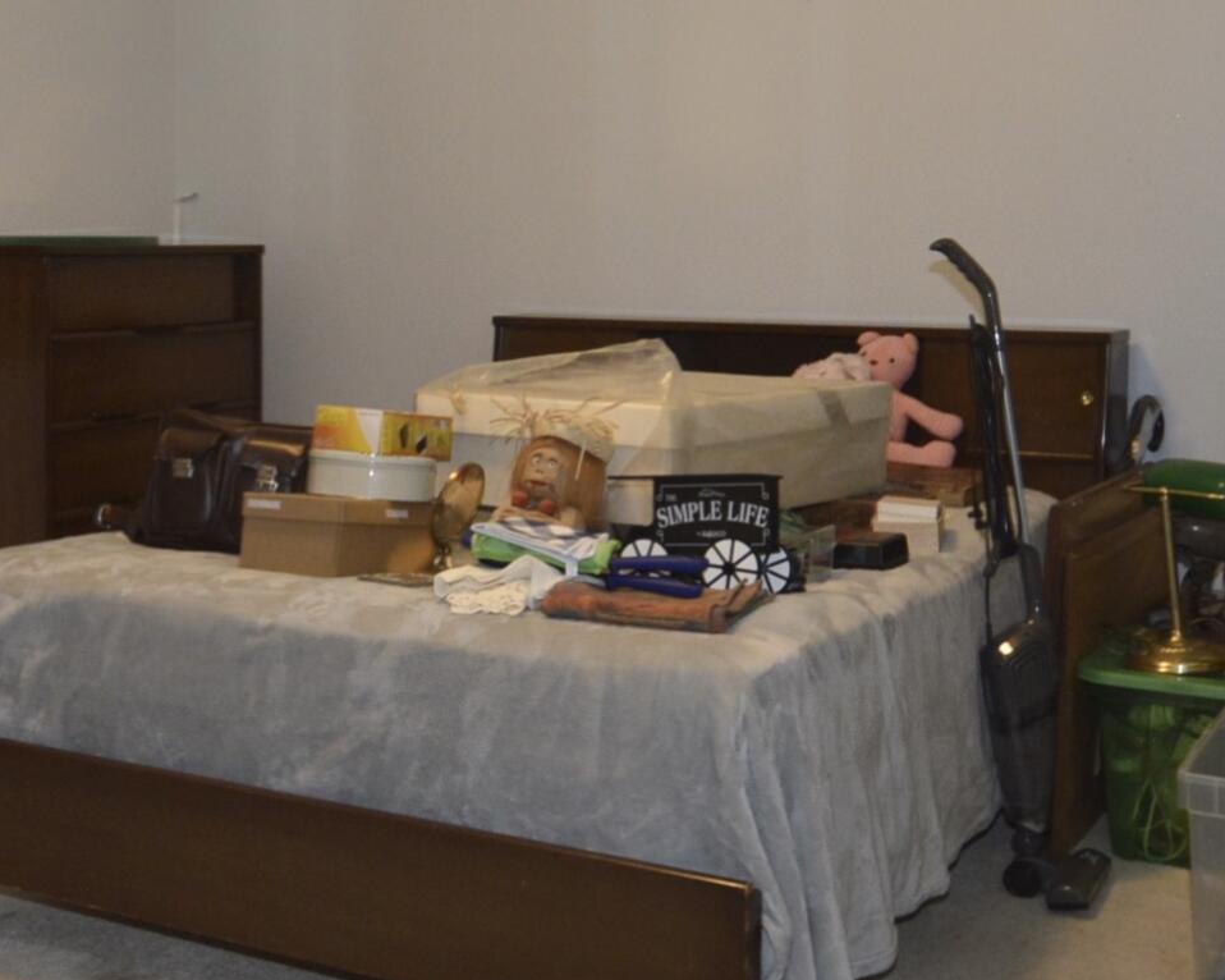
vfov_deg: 30.8
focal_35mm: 48
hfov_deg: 38.1
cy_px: 283
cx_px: 444
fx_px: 1757
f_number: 3.5
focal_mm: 11
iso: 640
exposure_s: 1/60
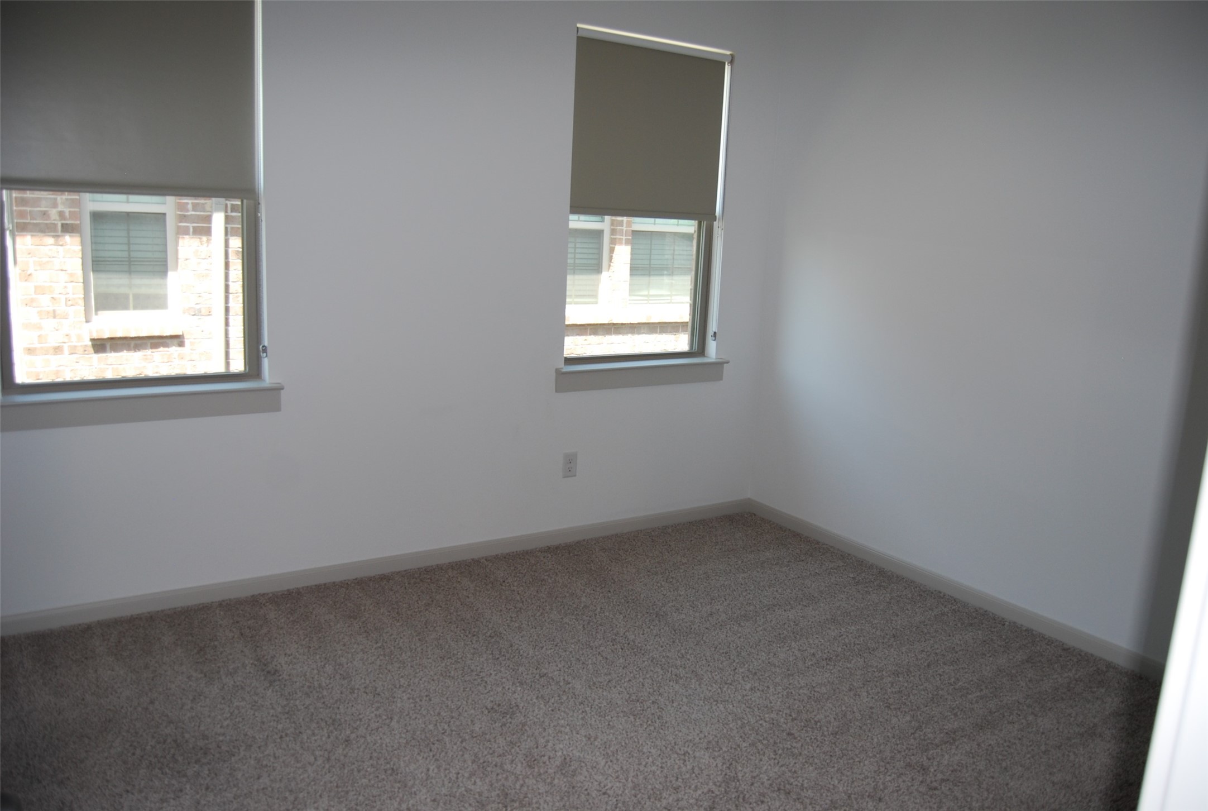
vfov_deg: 48.1
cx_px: 604
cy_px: 406
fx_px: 908
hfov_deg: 67.3
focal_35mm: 27
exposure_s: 1/60
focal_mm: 18
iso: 200
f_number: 3.5
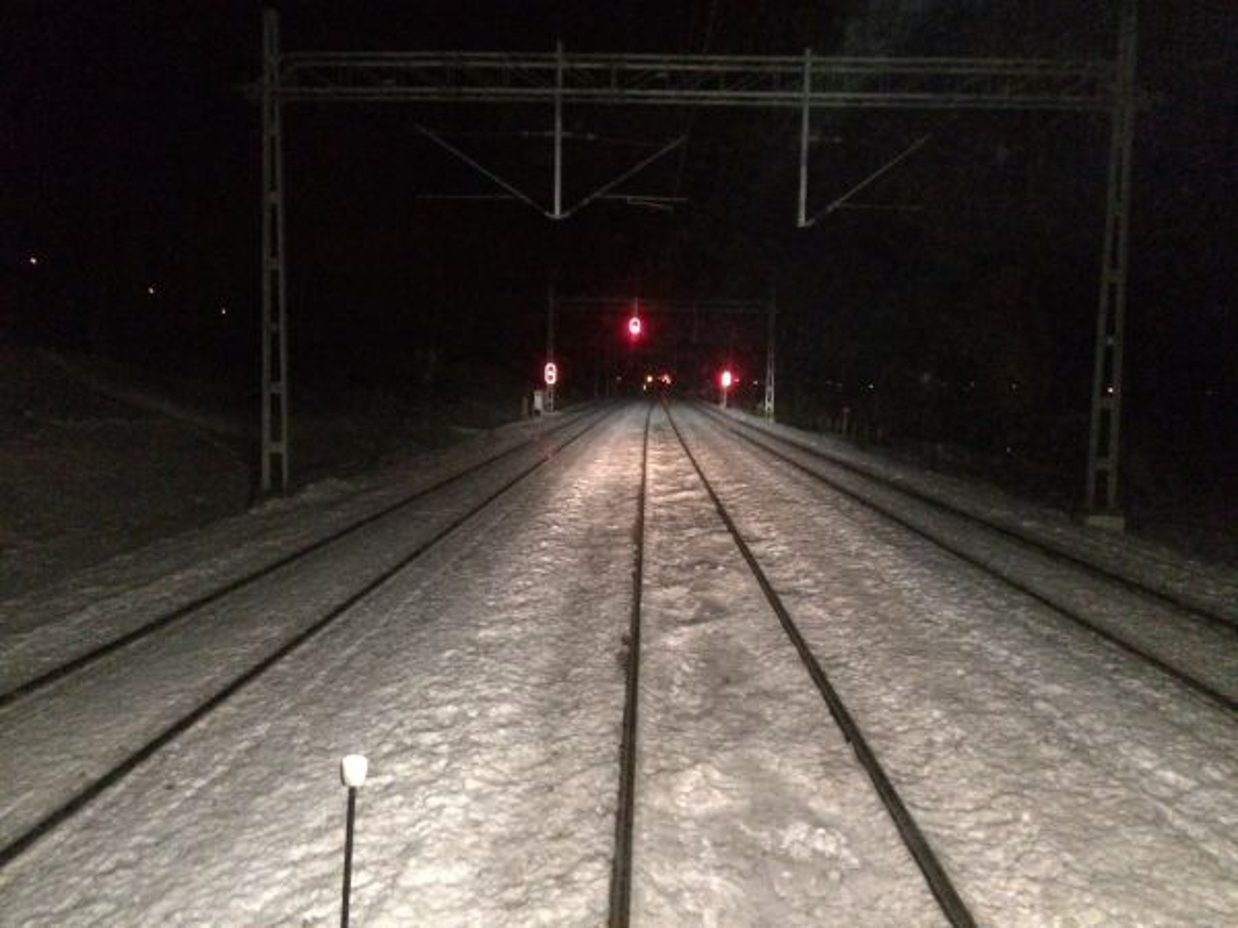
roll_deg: -0.1
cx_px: 619
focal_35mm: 29
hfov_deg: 61.7
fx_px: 1037
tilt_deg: -3.6
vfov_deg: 48.2
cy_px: 464
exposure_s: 1/15
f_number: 2.2
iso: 800
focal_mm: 4.15
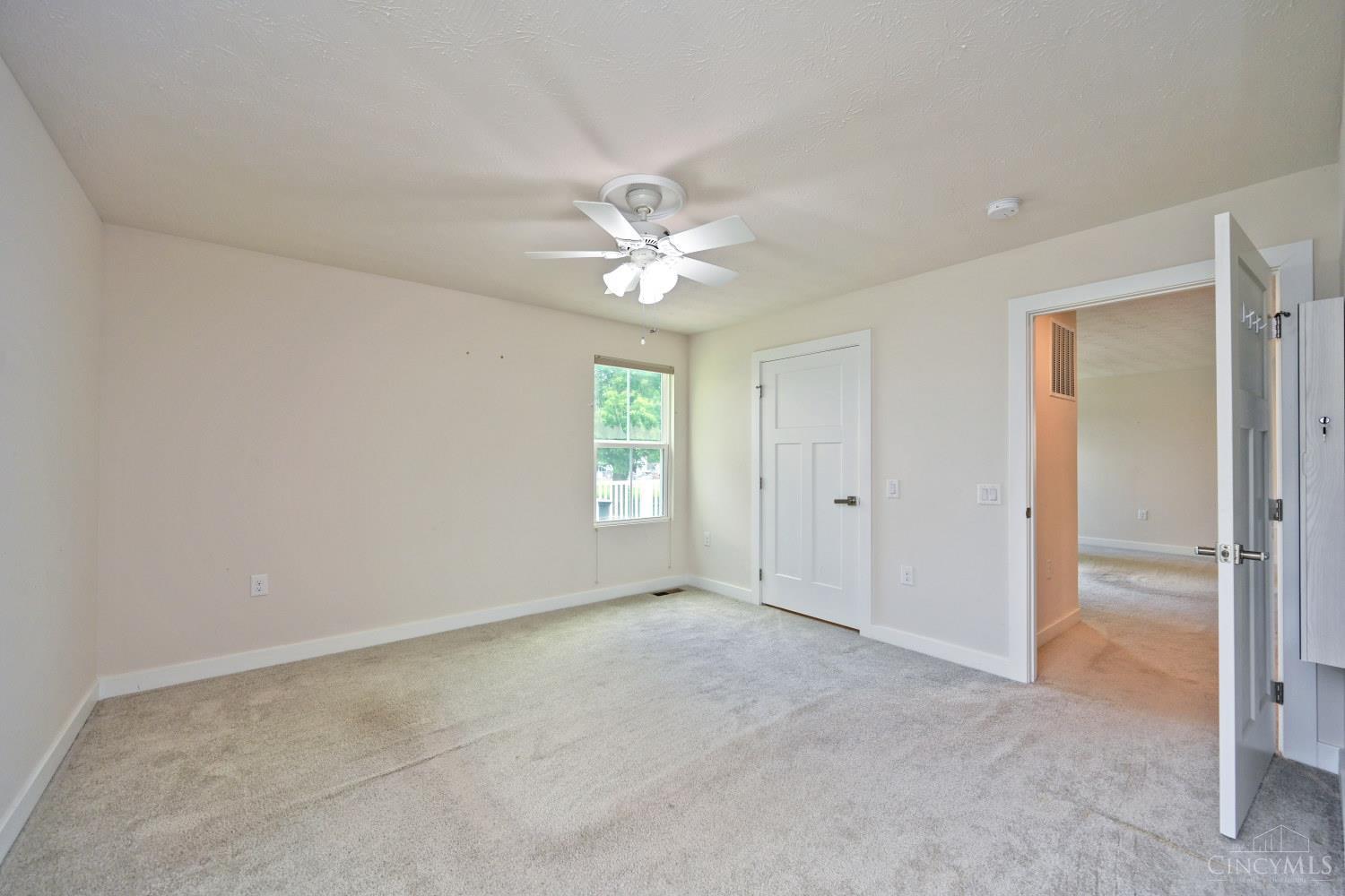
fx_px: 523
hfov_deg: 104.3
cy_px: 448
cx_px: 672
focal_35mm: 14
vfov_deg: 81.2
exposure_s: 1/60
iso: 200
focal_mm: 14
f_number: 4.5
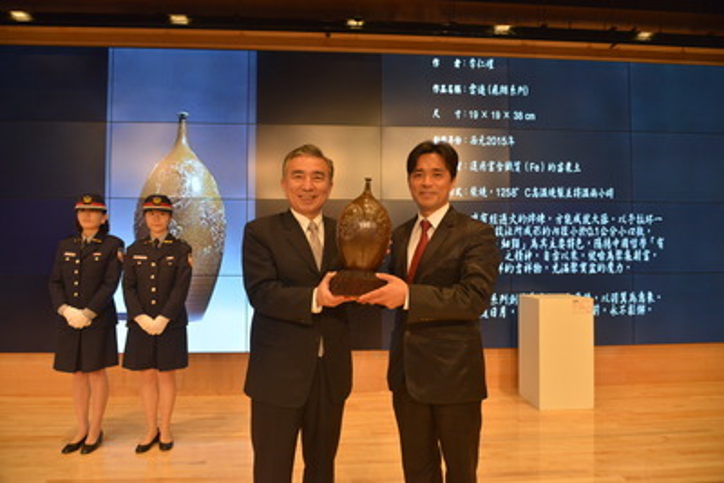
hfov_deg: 73.7
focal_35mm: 24
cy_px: 242
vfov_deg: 53.2
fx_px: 483
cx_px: 362
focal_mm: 24
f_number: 5.6
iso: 2000
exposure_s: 1/160
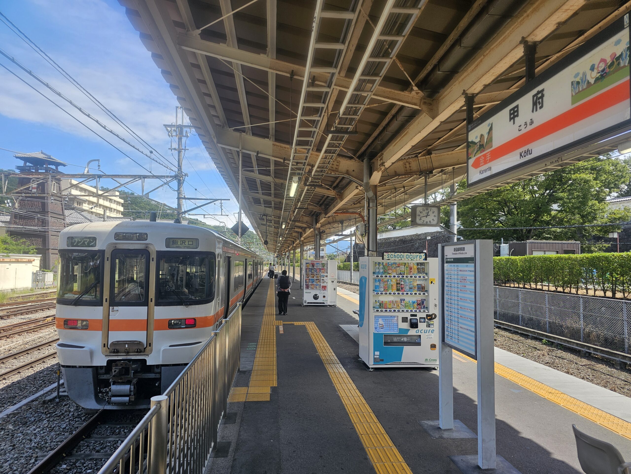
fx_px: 419
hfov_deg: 73.9
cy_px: 237
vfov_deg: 58.9
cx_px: 316
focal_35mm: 23
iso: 10
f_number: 1.7
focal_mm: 6.3
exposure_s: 1/300
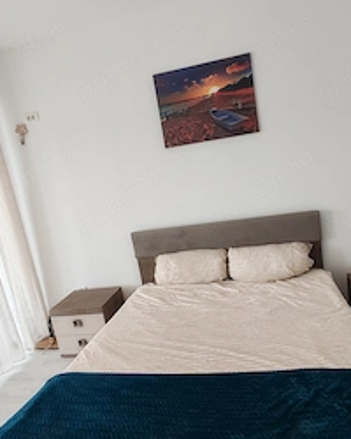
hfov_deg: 56.7
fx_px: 325
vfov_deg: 68.1
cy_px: 221
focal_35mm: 25
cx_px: 195
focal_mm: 1.96
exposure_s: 1/33
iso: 100
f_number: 2.2
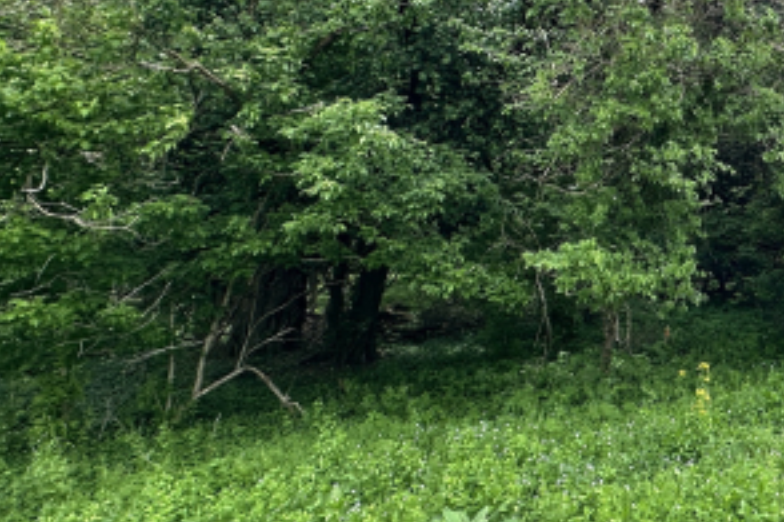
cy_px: 24
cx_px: 772
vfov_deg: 36.7
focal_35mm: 33
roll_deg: -0.6
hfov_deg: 48.0
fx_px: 719
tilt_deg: +17.4
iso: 40
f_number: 2.2
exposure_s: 1/513
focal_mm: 2.22
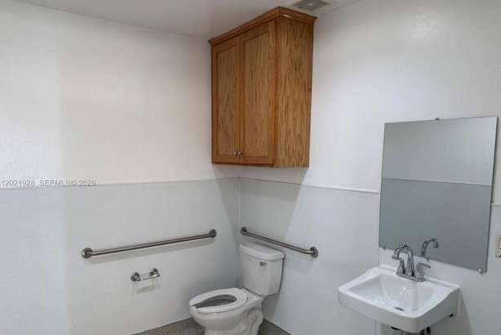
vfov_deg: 49.5
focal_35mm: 26
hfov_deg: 69.4
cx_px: 255
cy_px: 183
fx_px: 362
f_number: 1.78
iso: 125
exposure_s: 1/120
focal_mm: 6.76
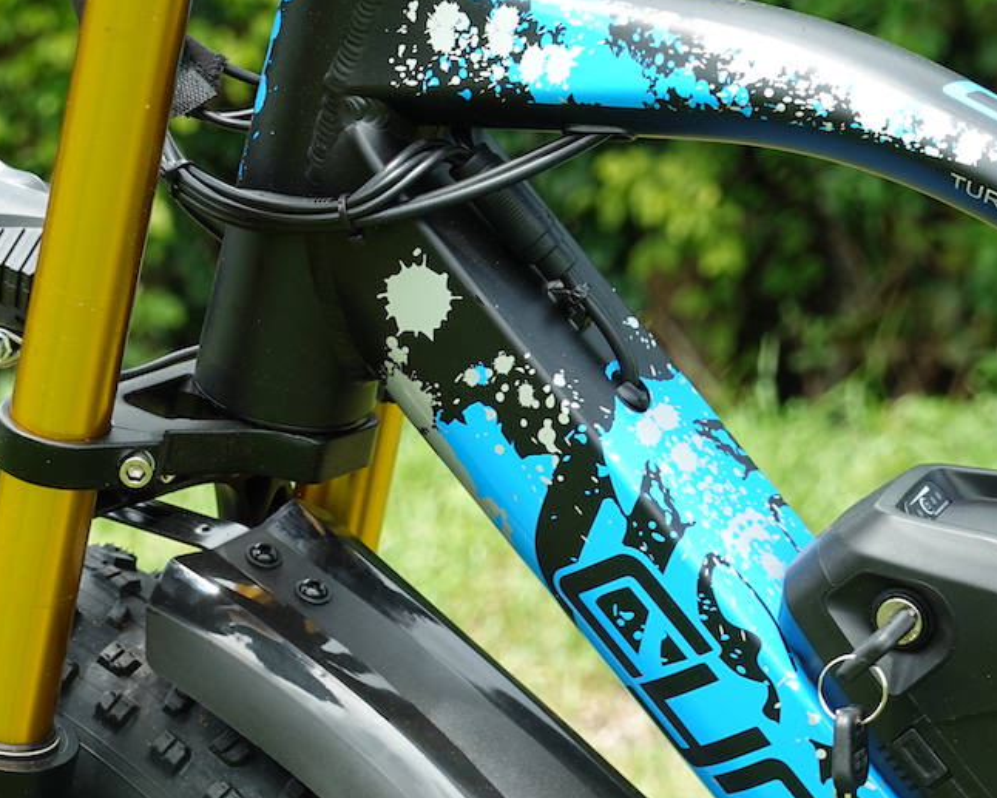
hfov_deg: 9.2
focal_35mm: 210
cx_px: 412
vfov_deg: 7.4
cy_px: 422
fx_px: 6197
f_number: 4.5
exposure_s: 1/160
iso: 100
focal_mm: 41.15
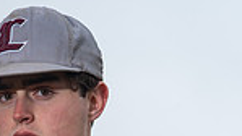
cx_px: 52
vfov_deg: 5.7
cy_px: 346
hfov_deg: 10.6
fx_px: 1303
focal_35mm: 203
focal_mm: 64
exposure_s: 1/125
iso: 100
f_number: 6.3
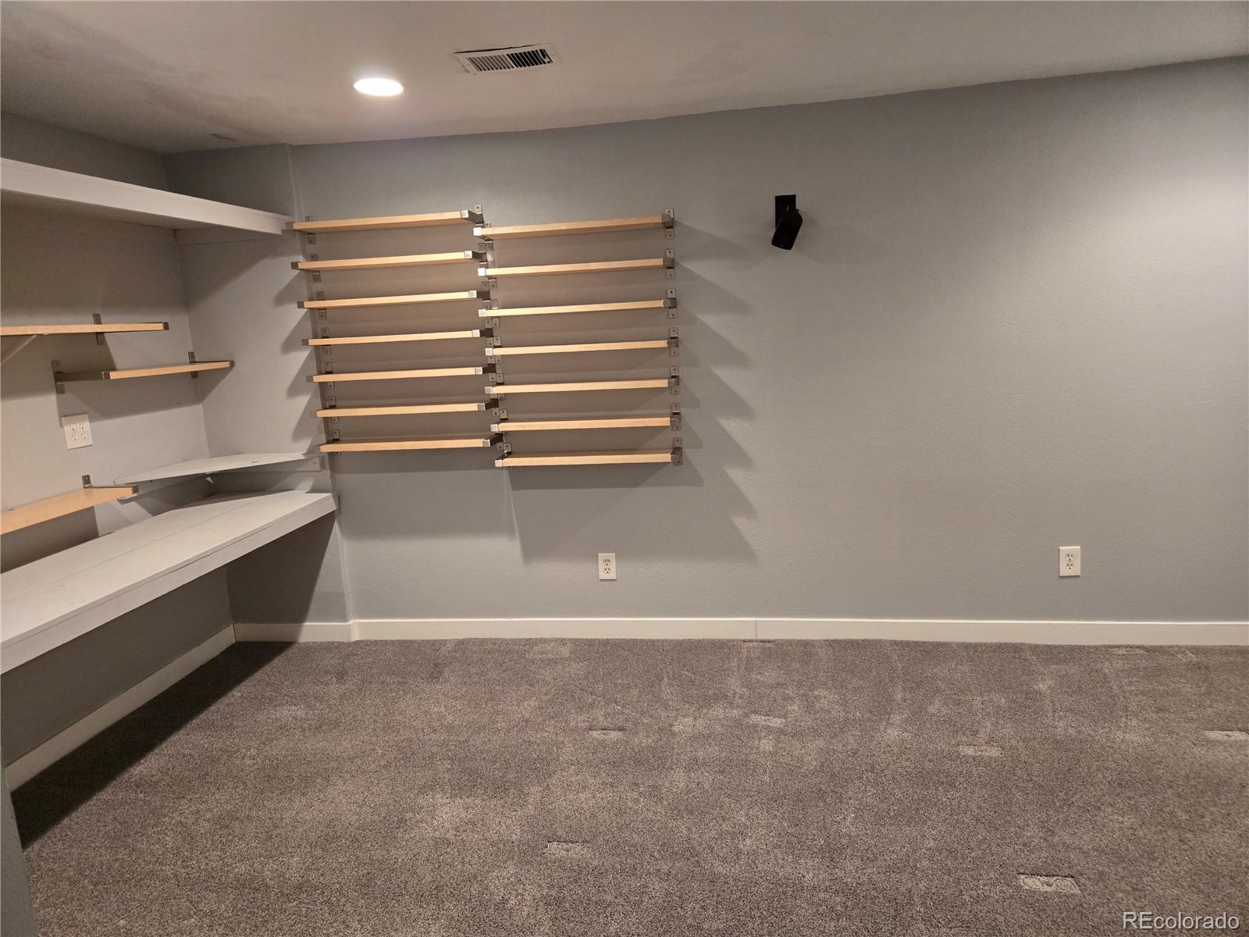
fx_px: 830
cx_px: 624
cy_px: 468
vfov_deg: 58.9
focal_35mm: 23
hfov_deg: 73.9
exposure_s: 1/60
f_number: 1.8
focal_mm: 5.4
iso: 500
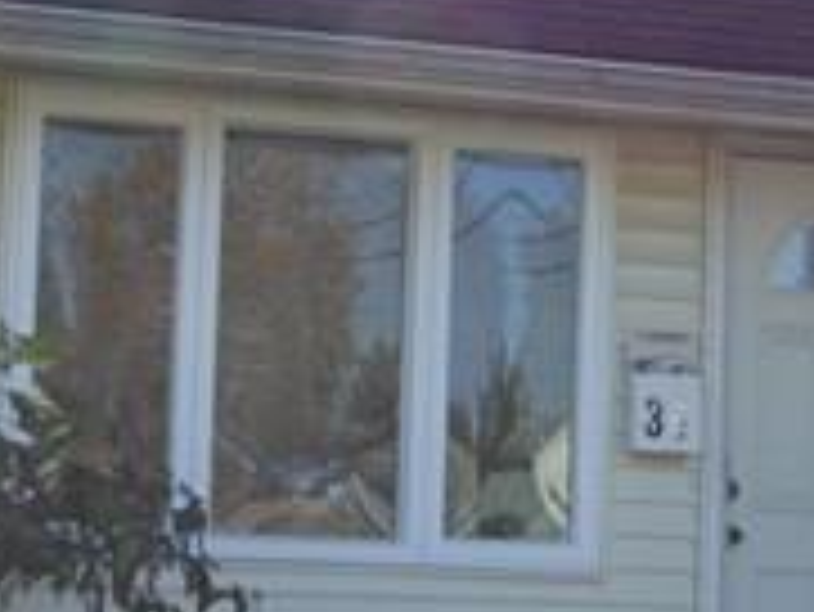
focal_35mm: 136
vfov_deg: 10.9
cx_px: 472
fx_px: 3200
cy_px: 292
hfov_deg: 14.5
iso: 100
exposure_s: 1/160
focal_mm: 4.3
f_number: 5
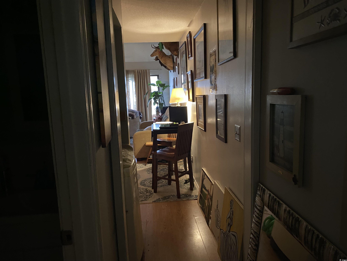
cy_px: 130
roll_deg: +1.1
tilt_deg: -9.2
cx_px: 174
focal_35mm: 26
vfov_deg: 53.1
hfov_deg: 67.3
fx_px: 261
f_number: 1.8
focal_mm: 4.25
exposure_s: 1/24
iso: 800
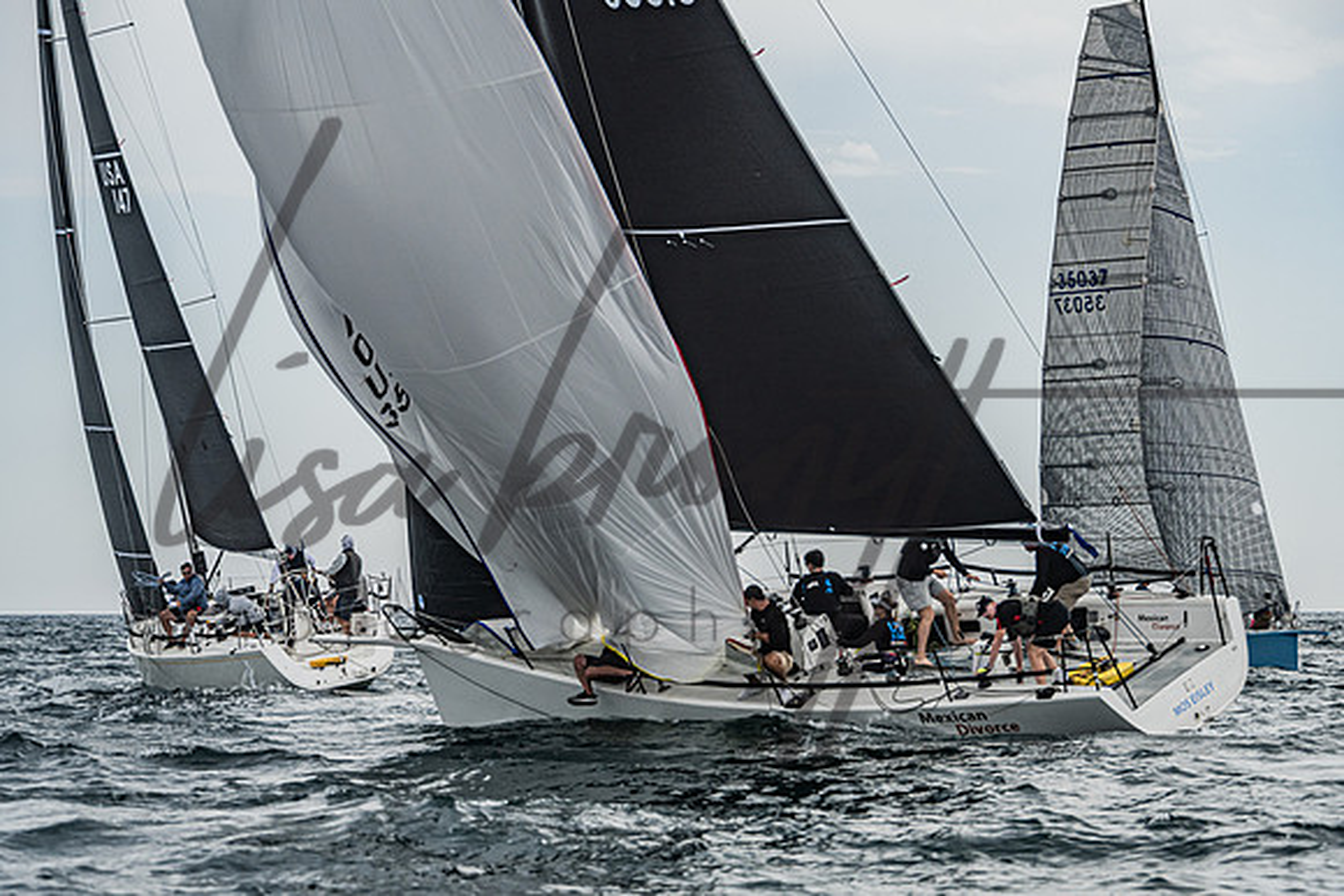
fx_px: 5590
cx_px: 710
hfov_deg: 13.7
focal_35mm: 150
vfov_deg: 9.2
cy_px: 495
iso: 400
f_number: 7.1
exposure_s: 1/3200
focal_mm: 130
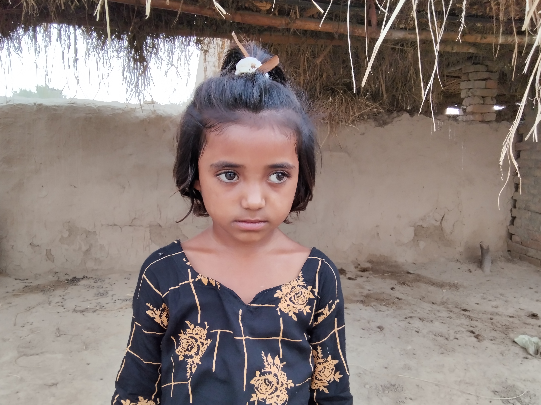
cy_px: 207
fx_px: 422
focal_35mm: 27
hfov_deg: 65.3
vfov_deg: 51.3
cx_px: 263
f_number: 2
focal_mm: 2.78
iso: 50
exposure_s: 1/206
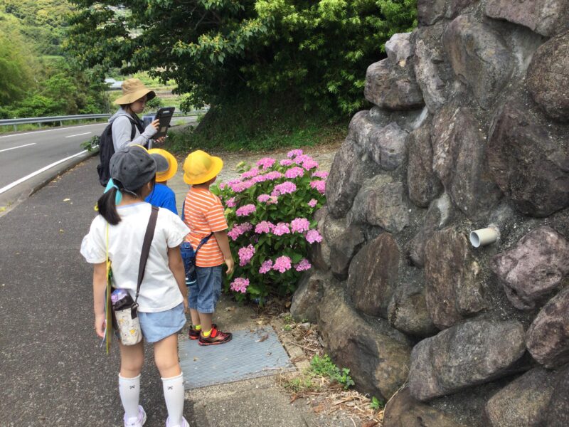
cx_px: 284
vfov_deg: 45.4
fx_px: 510
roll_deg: +0.5
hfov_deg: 58.4
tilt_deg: -17.5
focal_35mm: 31
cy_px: 214
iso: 25
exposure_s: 1/485
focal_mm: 3.3
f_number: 2.4
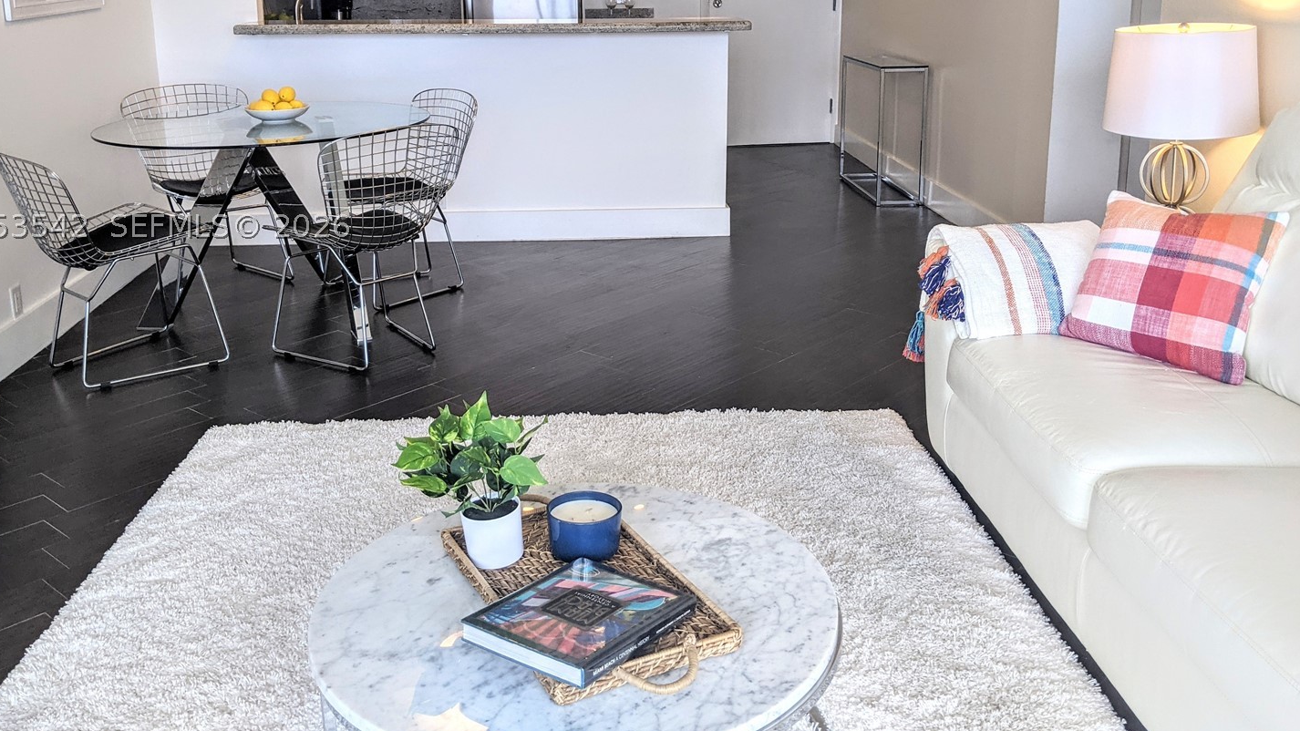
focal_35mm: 33
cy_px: 226
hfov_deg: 59.5
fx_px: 1137
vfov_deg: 35.2
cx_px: 630
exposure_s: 1/120
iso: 63
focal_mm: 4.44
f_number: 1.8
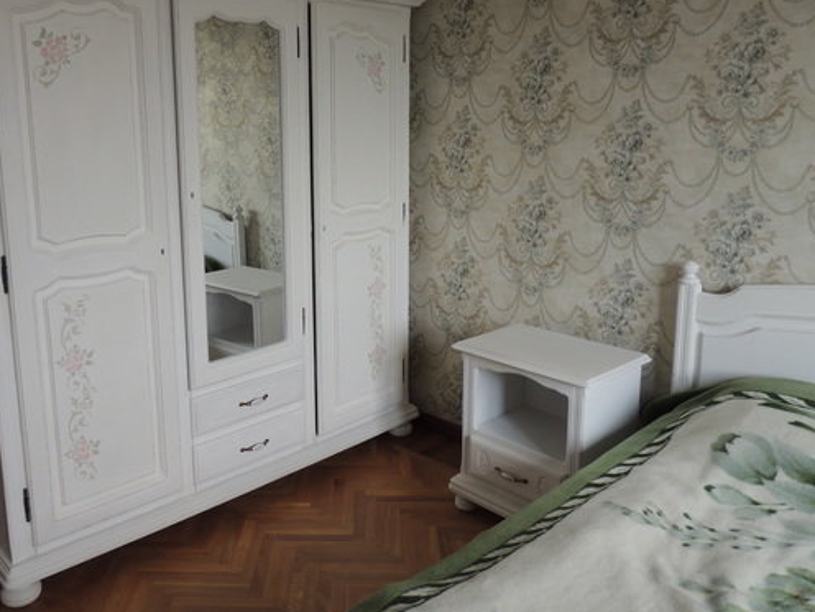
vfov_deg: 46.5
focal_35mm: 30
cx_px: 320
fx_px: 706
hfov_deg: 59.4
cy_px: 243
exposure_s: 1/30
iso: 100
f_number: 3
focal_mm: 4.3
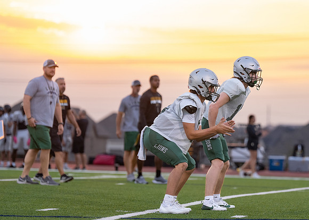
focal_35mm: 225
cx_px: 203
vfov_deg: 6.4
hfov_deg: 9.0
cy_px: 109
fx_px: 1970
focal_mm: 156
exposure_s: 1/1250
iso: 1250
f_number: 2.8
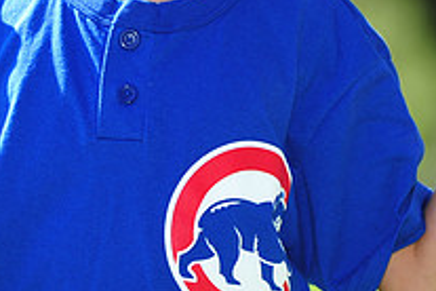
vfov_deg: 3.0
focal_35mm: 462
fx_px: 5595
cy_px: -74
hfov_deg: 4.5
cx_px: 160
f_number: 4.5
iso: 200
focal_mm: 165
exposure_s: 1/500
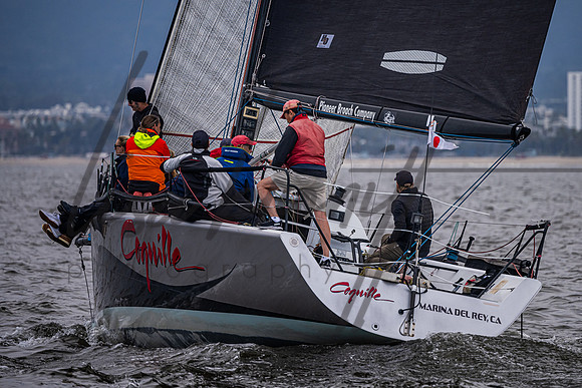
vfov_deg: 3.1
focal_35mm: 448
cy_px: 174
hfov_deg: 4.6
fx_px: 7237
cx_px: 314
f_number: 5.6
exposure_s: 1/800
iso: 400
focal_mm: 380
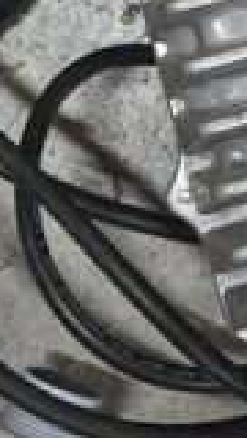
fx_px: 1455
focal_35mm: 125
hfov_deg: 9.6
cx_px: 233
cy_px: -304
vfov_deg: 15.2
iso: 500
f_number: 1.8
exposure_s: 1/120
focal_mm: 5.4
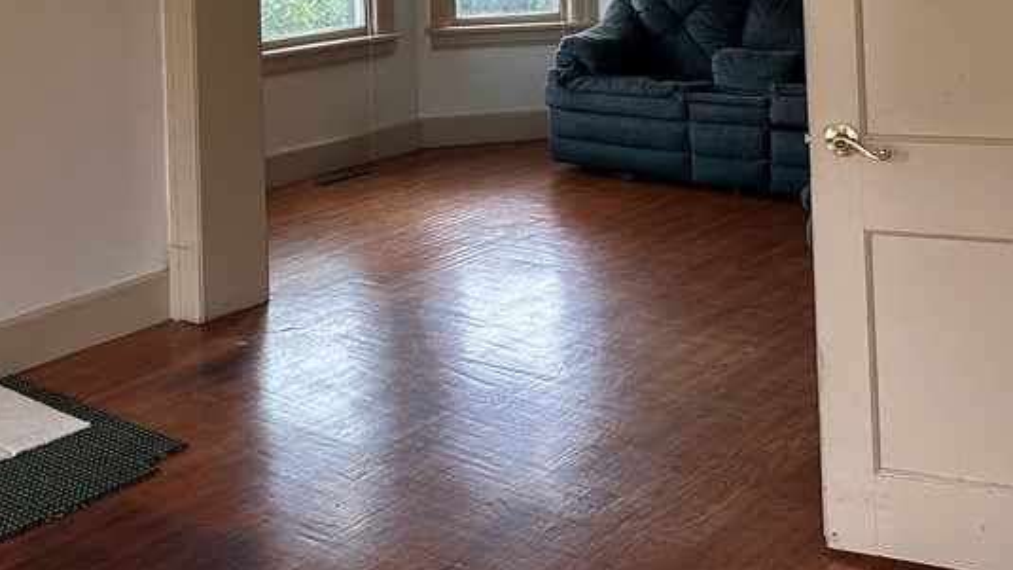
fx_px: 1343
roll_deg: +1.8
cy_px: -62
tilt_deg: -0.8
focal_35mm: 50
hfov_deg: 40.5
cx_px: 288
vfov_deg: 22.6
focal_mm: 6.86
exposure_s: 1/121
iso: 160
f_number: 1.78
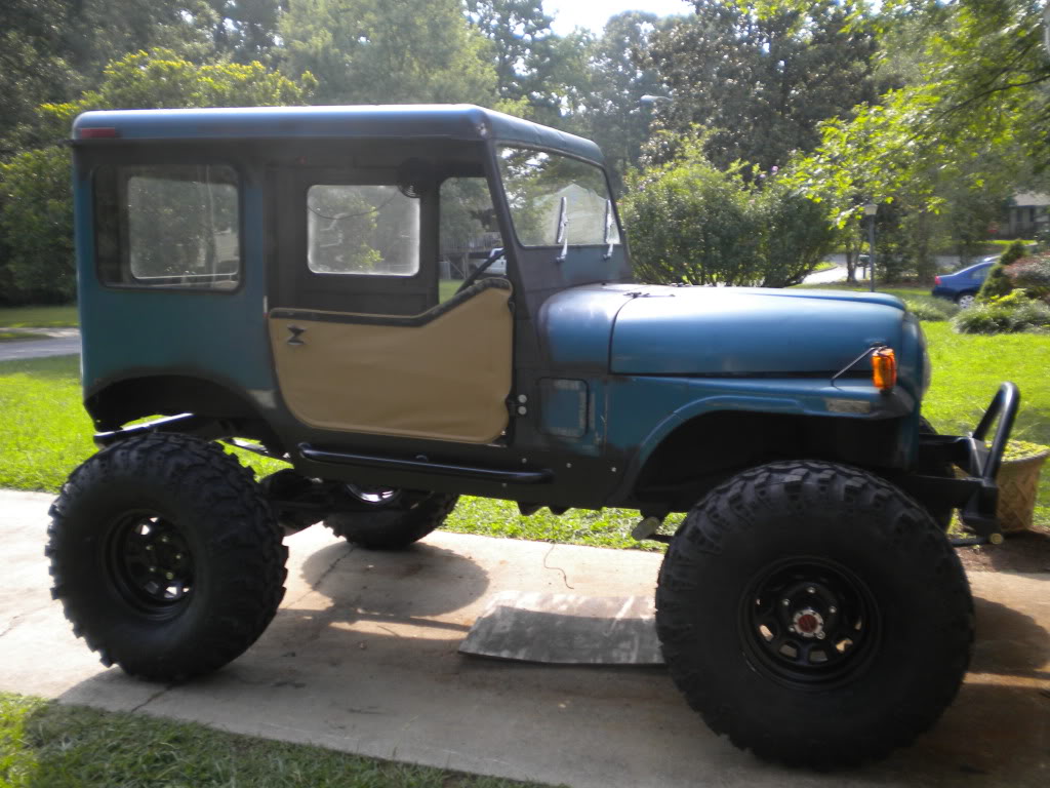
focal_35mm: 35
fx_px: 1062
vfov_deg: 40.7
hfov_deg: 52.6
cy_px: 394
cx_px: 525
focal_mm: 6.3
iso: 80
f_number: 3.1
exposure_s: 1/238
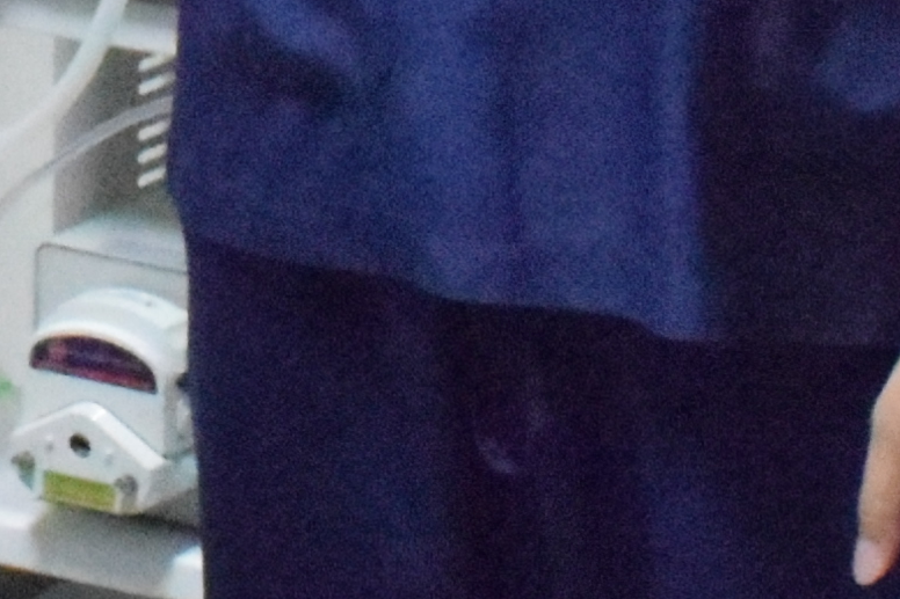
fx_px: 5798
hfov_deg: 8.9
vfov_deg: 5.8
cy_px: -553
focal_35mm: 232
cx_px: 169
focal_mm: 20
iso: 12800
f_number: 8
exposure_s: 1/250
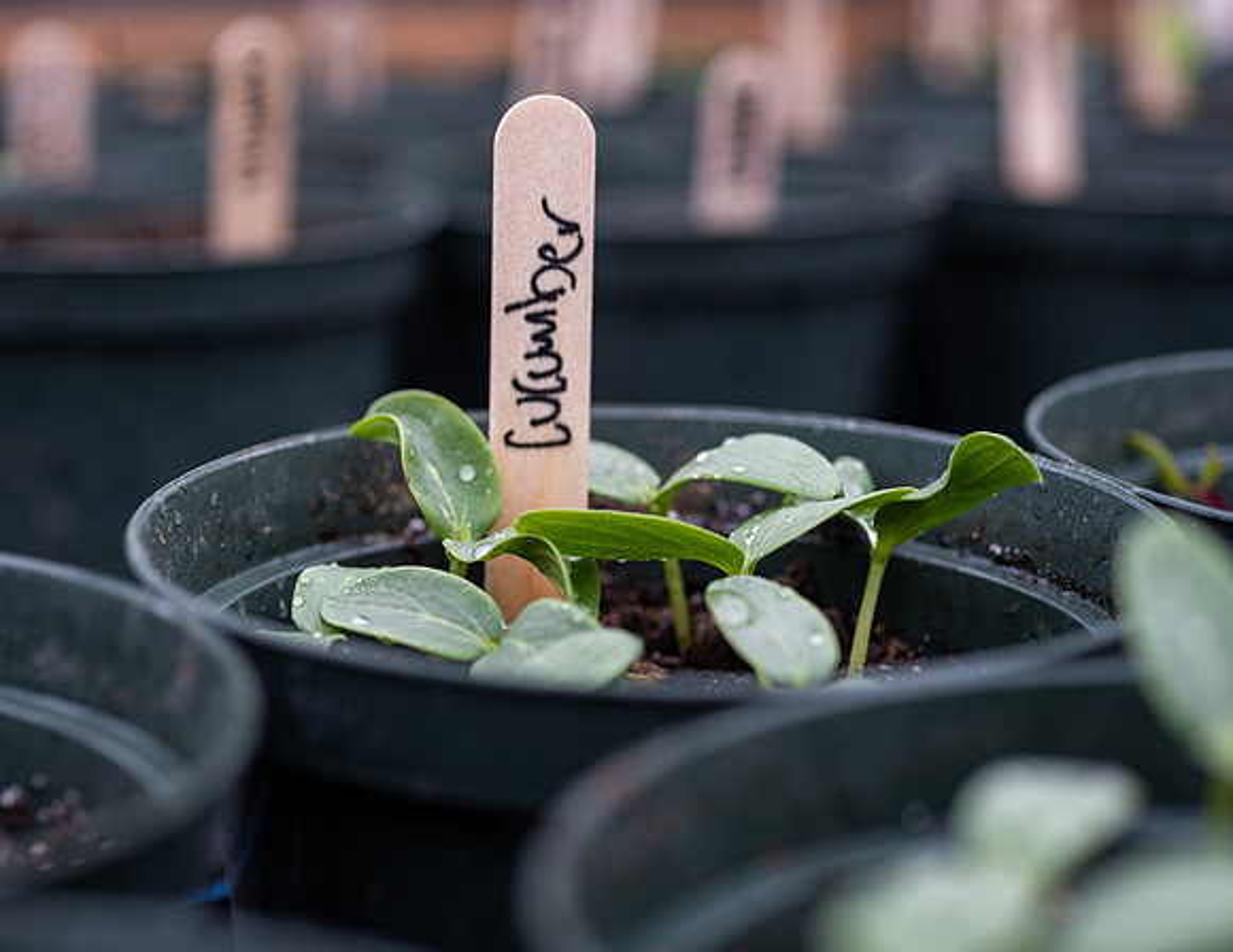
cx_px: 518
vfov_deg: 22.6
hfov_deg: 29.0
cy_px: 476
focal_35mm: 66
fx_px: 2381
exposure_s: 1/80
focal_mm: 60
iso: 50
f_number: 3.2
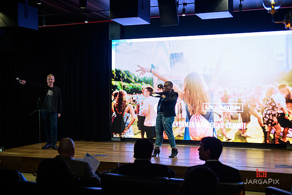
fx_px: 389
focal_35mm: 48
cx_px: 146
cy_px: 98
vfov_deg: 28.1
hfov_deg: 41.1
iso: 1250
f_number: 3.2
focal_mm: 48
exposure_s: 1/200
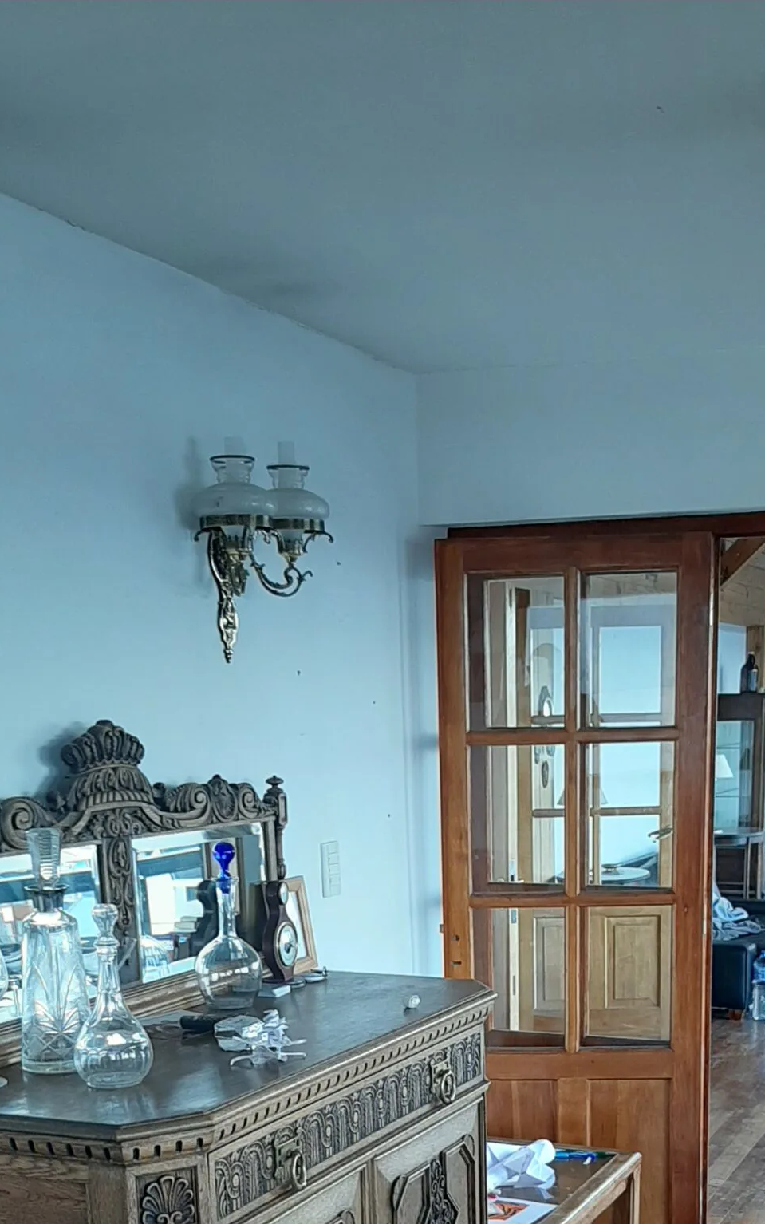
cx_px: 464
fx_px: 1534
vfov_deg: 41.2
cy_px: 1021
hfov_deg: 27.9
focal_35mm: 46
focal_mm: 3.93
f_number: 1.7
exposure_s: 1/50
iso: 64
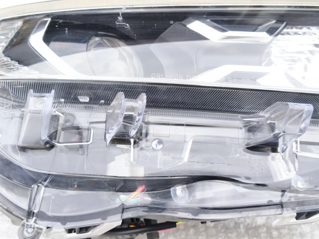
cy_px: 120
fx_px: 323
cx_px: 160
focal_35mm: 35
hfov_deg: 52.6
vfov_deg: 40.7
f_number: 1.7
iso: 640
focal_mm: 5.35
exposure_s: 1/452
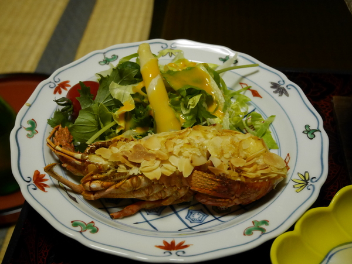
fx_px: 509
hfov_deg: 38.2
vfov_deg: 29.1
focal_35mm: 50
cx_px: 176
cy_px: 132
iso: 2500
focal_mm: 25
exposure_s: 1/60
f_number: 5.1
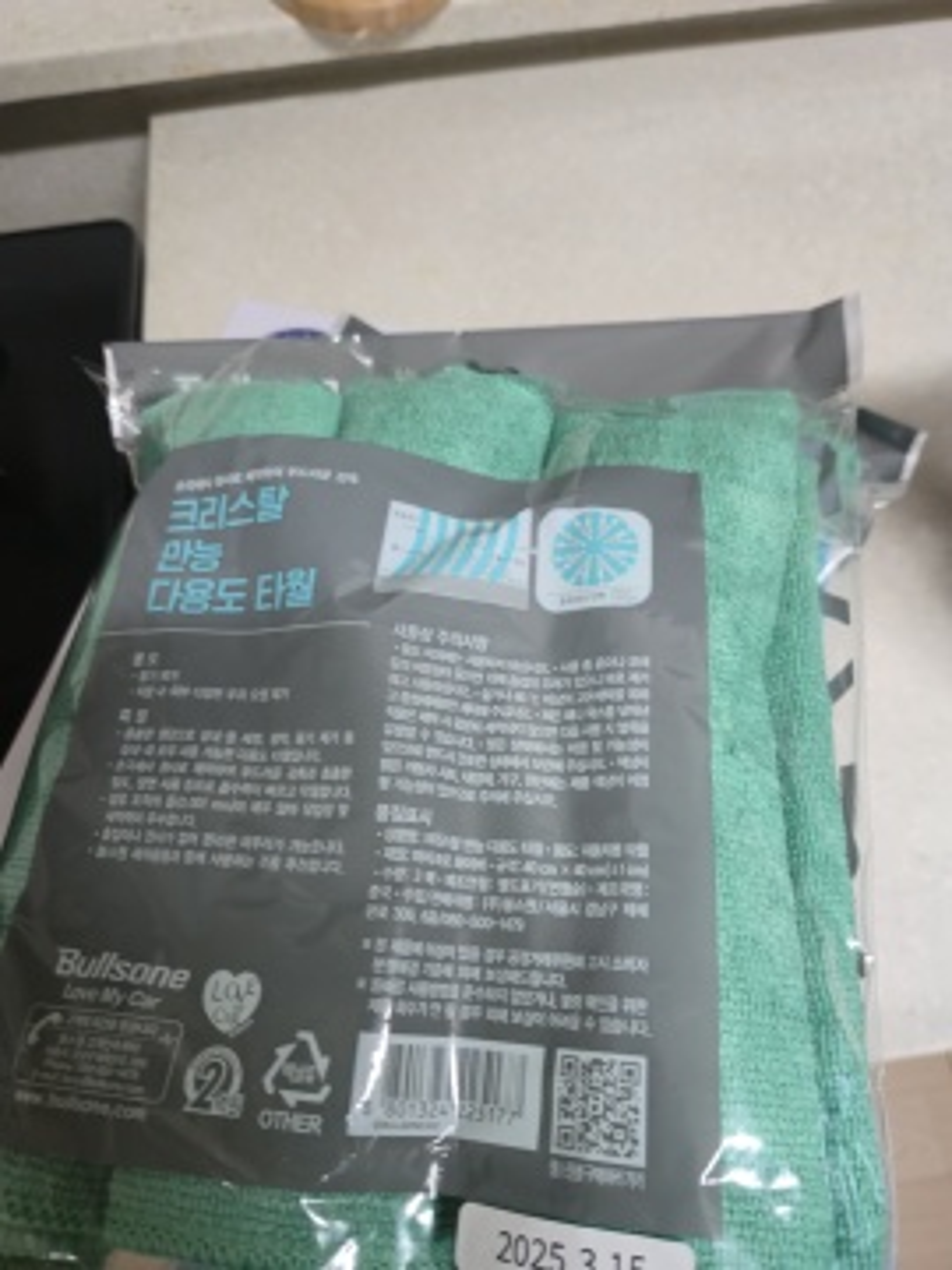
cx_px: 476
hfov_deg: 58.9
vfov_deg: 73.9
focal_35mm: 23
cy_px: 635
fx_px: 843
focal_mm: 5.4
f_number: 1.8
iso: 160
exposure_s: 1/60
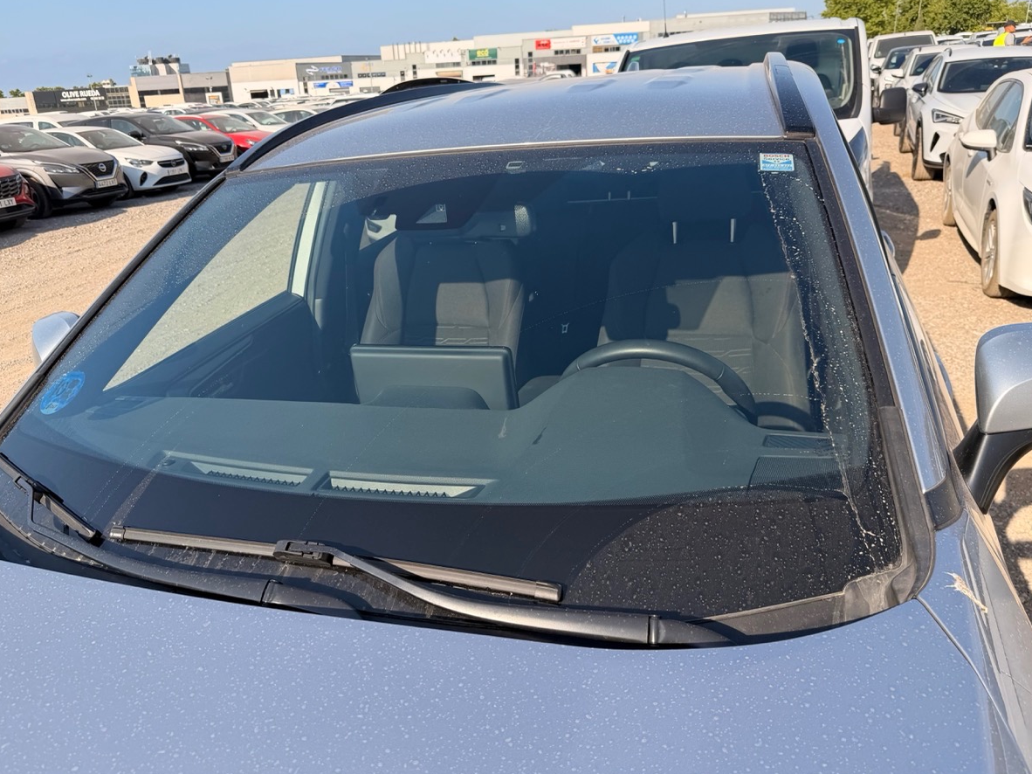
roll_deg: -0.8
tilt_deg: -25.3
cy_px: 394
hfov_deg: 67.3
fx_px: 775
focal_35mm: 26
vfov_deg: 53.0
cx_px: 499
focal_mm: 6.76
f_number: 1.78
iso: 80
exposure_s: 1/2703
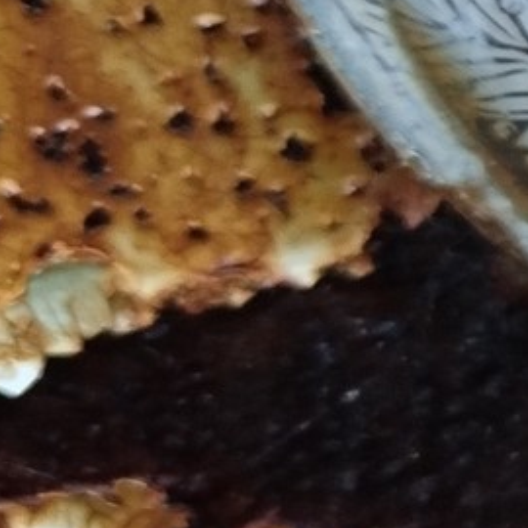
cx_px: 1117
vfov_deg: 15.1
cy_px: -16
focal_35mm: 113
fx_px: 1950
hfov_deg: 13.0
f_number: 1.7
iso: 500
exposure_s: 1/20
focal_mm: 5.31
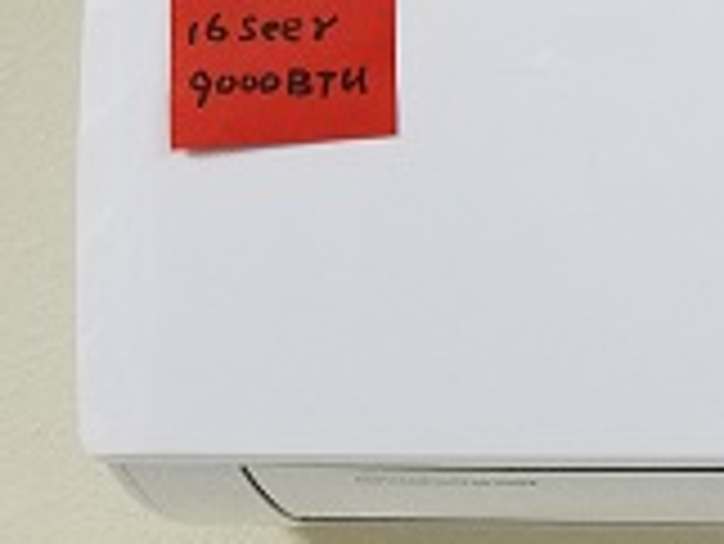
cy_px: -220
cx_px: 1088
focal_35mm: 97
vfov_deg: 14.4
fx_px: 2030
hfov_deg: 18.0
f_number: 1.7
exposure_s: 1/60
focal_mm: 4.2
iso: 160
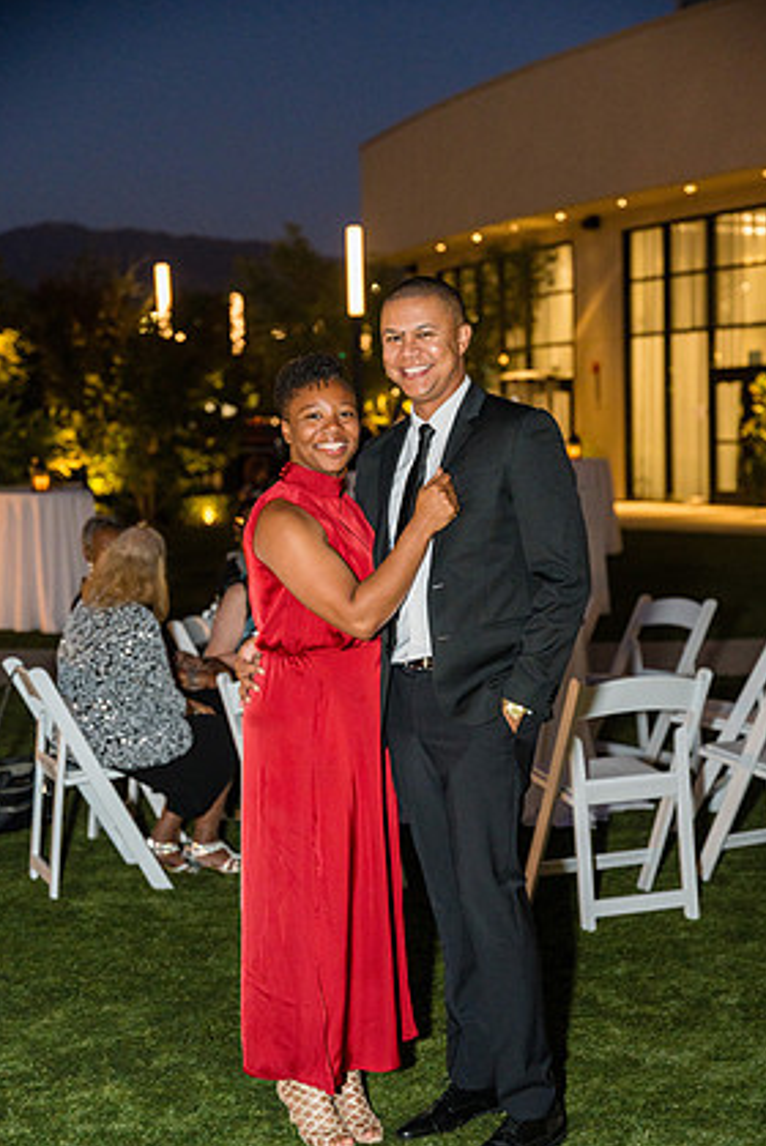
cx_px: 397
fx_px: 1912
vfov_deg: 33.4
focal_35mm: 60
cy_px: 610
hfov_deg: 22.7
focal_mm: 55.9
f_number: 2.8
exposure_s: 1/125
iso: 2500
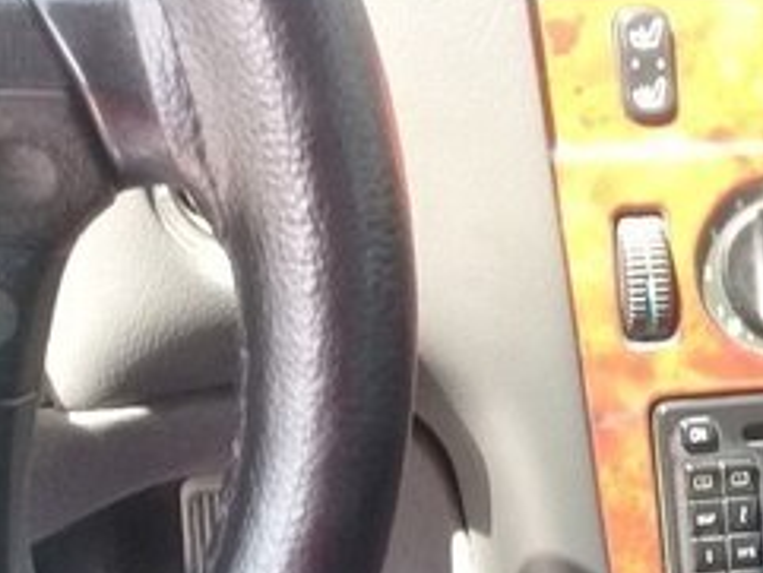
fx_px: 1874
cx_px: 1032
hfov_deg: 20.7
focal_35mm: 85
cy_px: 689
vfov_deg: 16.6
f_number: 2.2
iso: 80
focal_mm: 3.3
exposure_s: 1/50
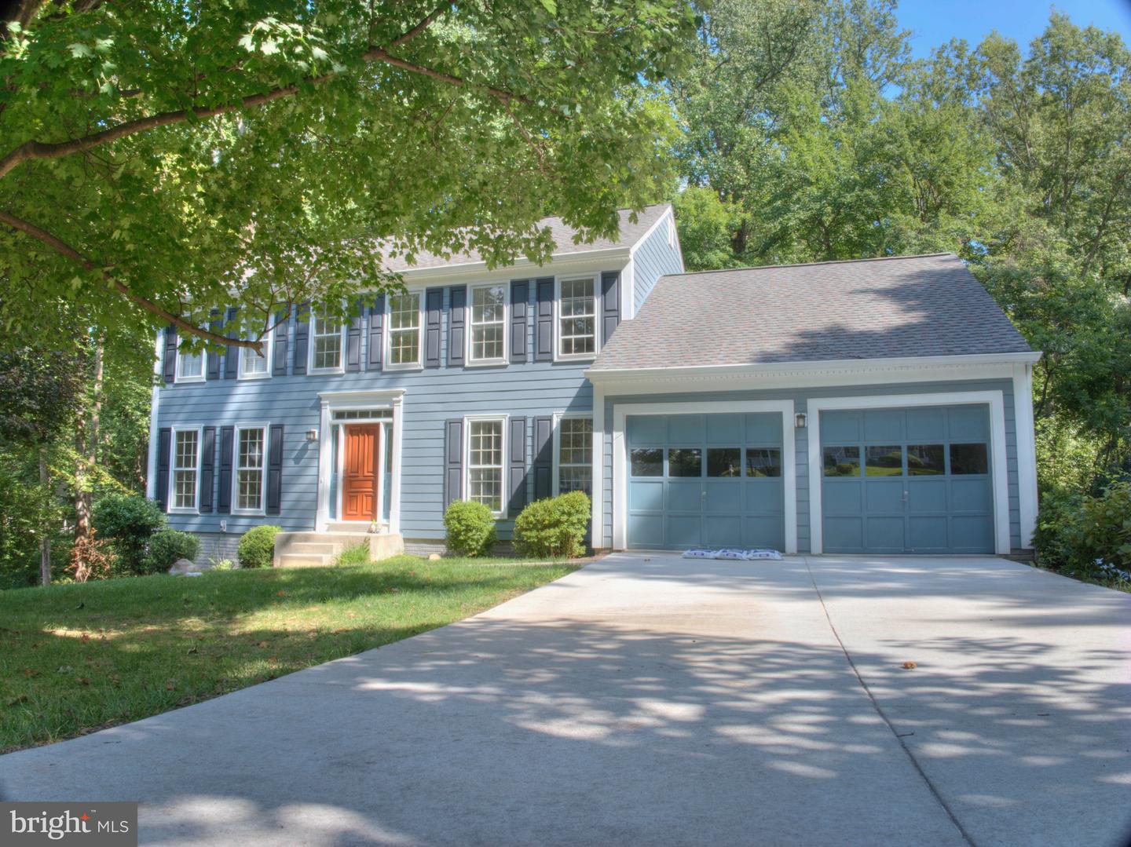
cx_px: 566
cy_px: 424
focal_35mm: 24
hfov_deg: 71.6
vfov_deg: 56.8
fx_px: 784
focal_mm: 12.3
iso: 100
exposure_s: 1/40
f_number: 10
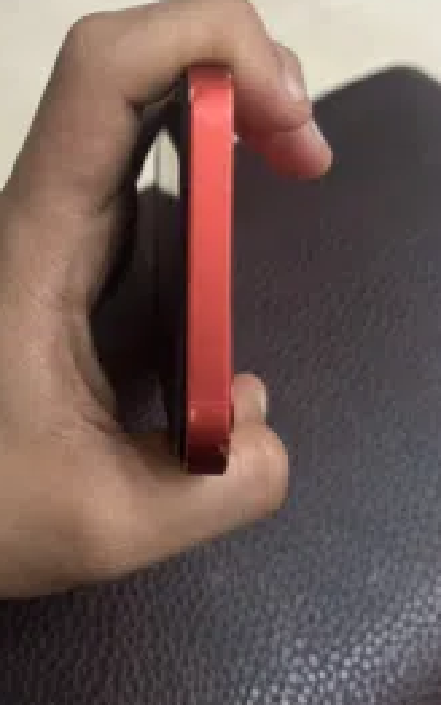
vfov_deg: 46.5
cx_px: 143
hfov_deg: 30.3
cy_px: 239
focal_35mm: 42
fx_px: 807
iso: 500
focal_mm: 5.7
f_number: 1.5
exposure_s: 1/33
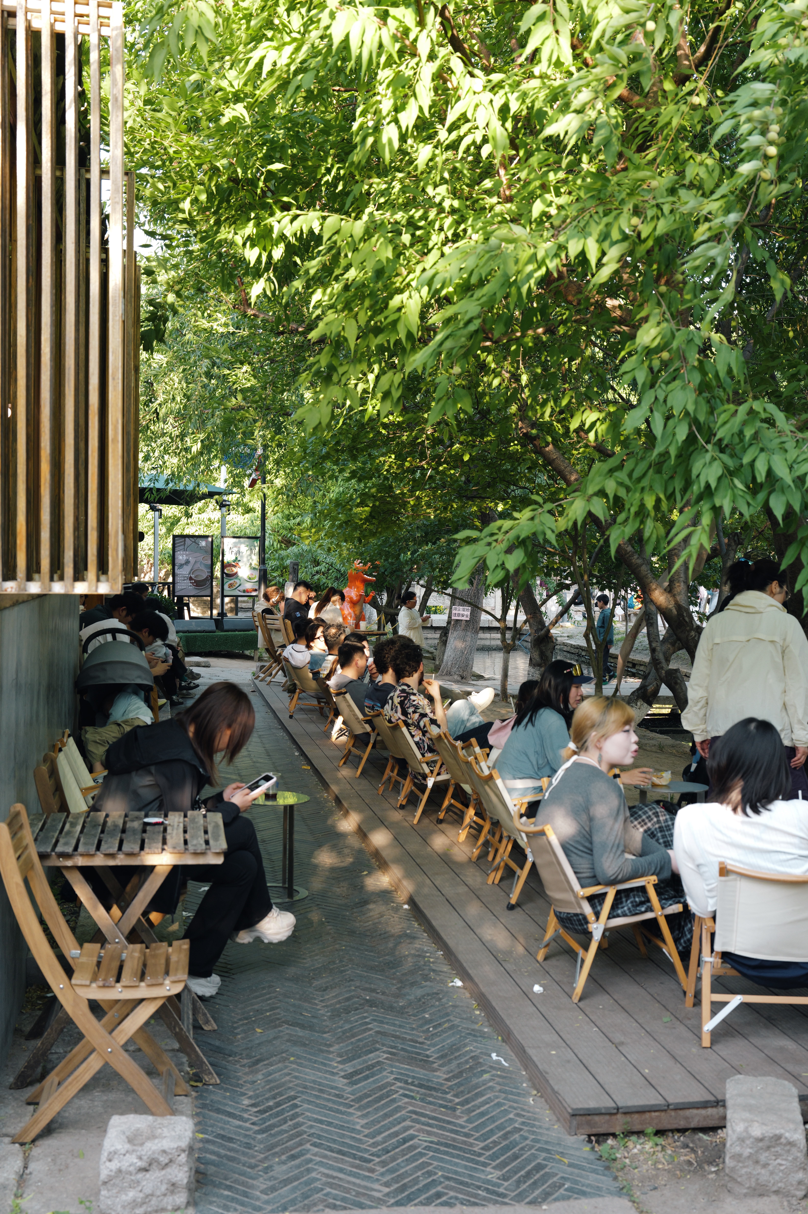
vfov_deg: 45.5
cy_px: 607
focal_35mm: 43
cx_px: 404
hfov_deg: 31.2
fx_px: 1449
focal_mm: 43
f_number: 5.6
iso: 800
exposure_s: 1/125
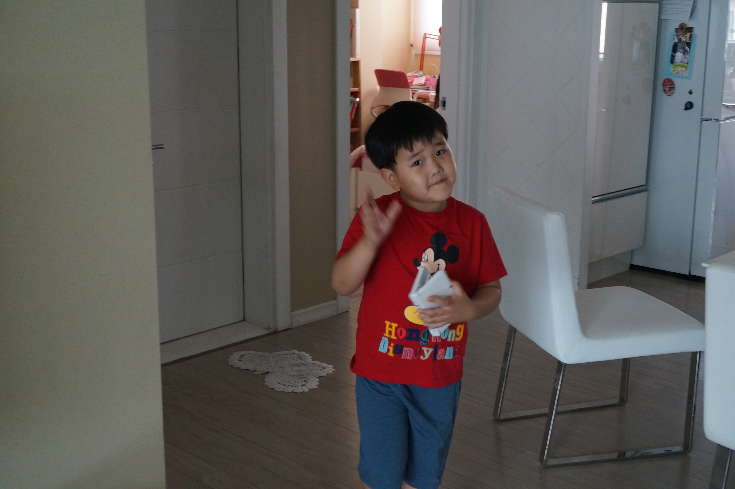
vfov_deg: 29.8
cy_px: 244
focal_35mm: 45
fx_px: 918
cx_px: 368
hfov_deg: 43.6
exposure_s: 1/60
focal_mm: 30
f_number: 4.5
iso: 1250
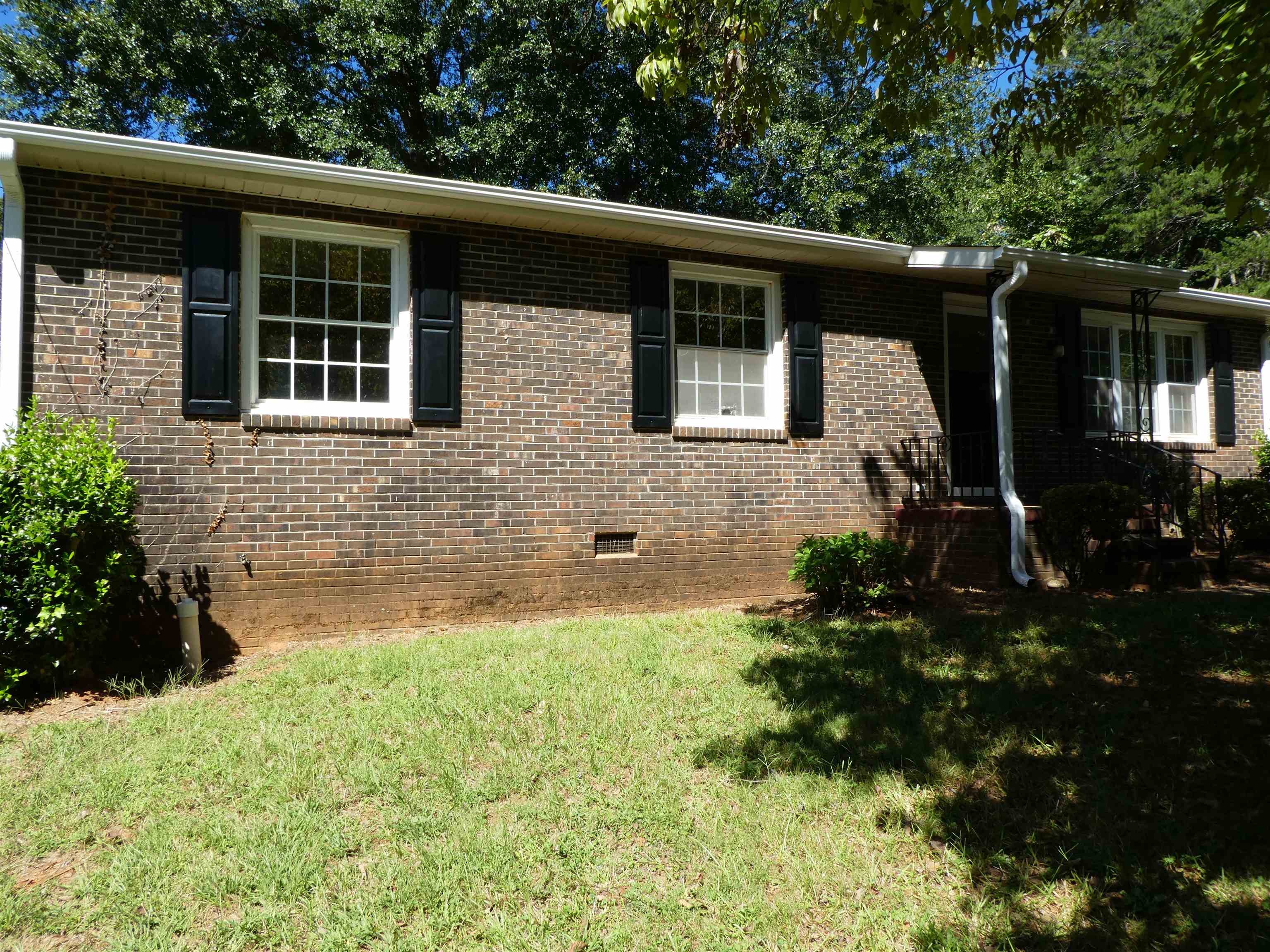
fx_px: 881
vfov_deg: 56.8
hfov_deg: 71.6
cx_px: 635
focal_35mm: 24
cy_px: 476
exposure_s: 1/250
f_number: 4.5
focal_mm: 4.3
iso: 80
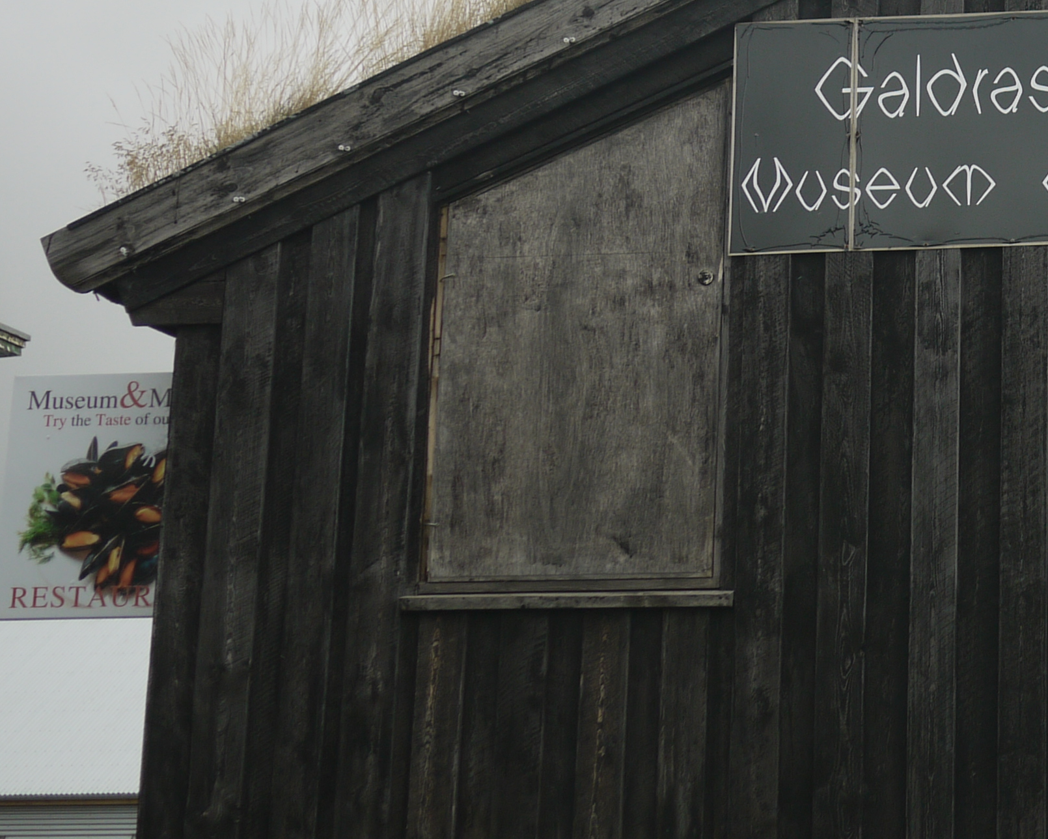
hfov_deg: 18.7
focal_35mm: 97
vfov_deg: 15.7
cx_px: 1244
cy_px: 139
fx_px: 3009
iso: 100
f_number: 2
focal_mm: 20
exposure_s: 1/1000
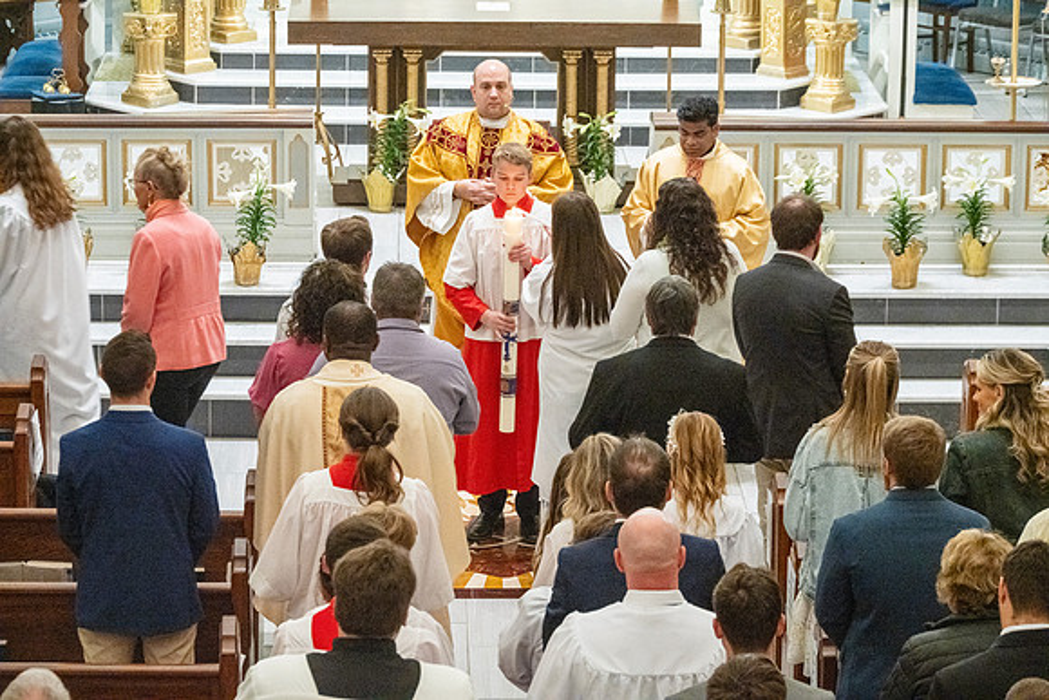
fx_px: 3789
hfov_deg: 15.8
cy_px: 350
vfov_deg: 10.6
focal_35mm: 130
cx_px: 524
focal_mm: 130
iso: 5000
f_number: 8
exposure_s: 1/60
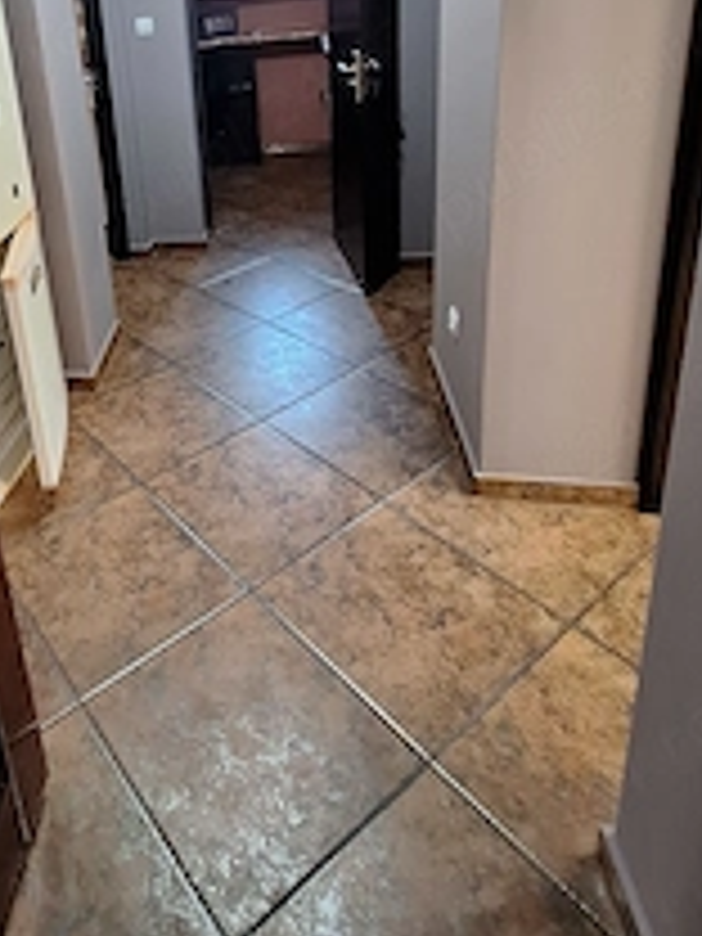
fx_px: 676
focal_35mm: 25
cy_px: 198
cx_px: 104
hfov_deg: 50.2
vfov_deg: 63.8
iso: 250
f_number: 2.2
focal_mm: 1.74
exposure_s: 1/25
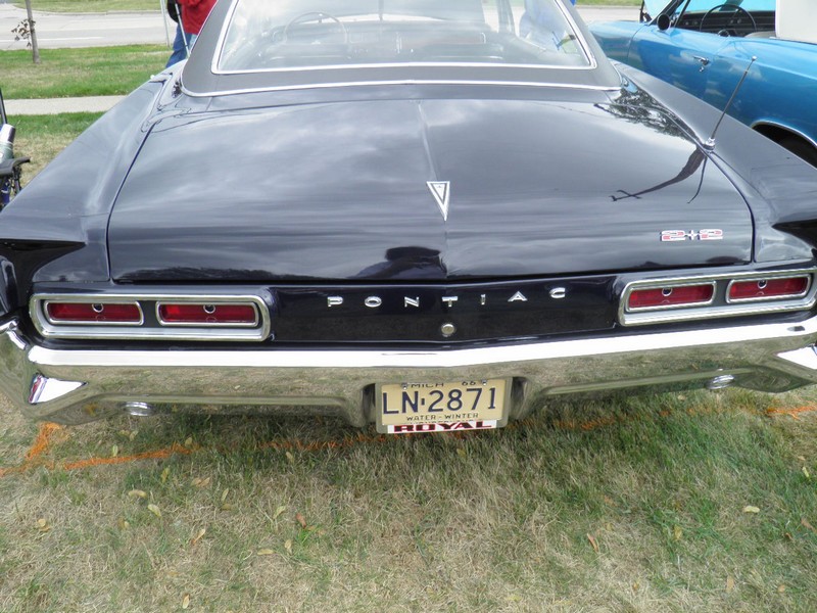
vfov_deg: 49.7
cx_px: 408
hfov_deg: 63.4
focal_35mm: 28
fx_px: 661
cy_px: 306
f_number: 5.7
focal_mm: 4.9
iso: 50
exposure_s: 1/50
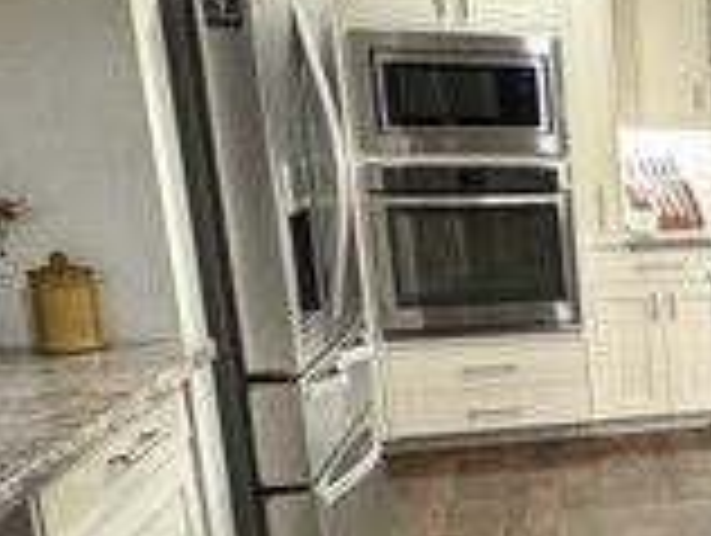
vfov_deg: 24.7
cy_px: 374
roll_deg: -0.6
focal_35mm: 59
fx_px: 1214
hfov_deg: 24.4
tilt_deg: -12.8
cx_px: 1100
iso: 250
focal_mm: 2.22
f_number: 2.2
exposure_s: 1/60
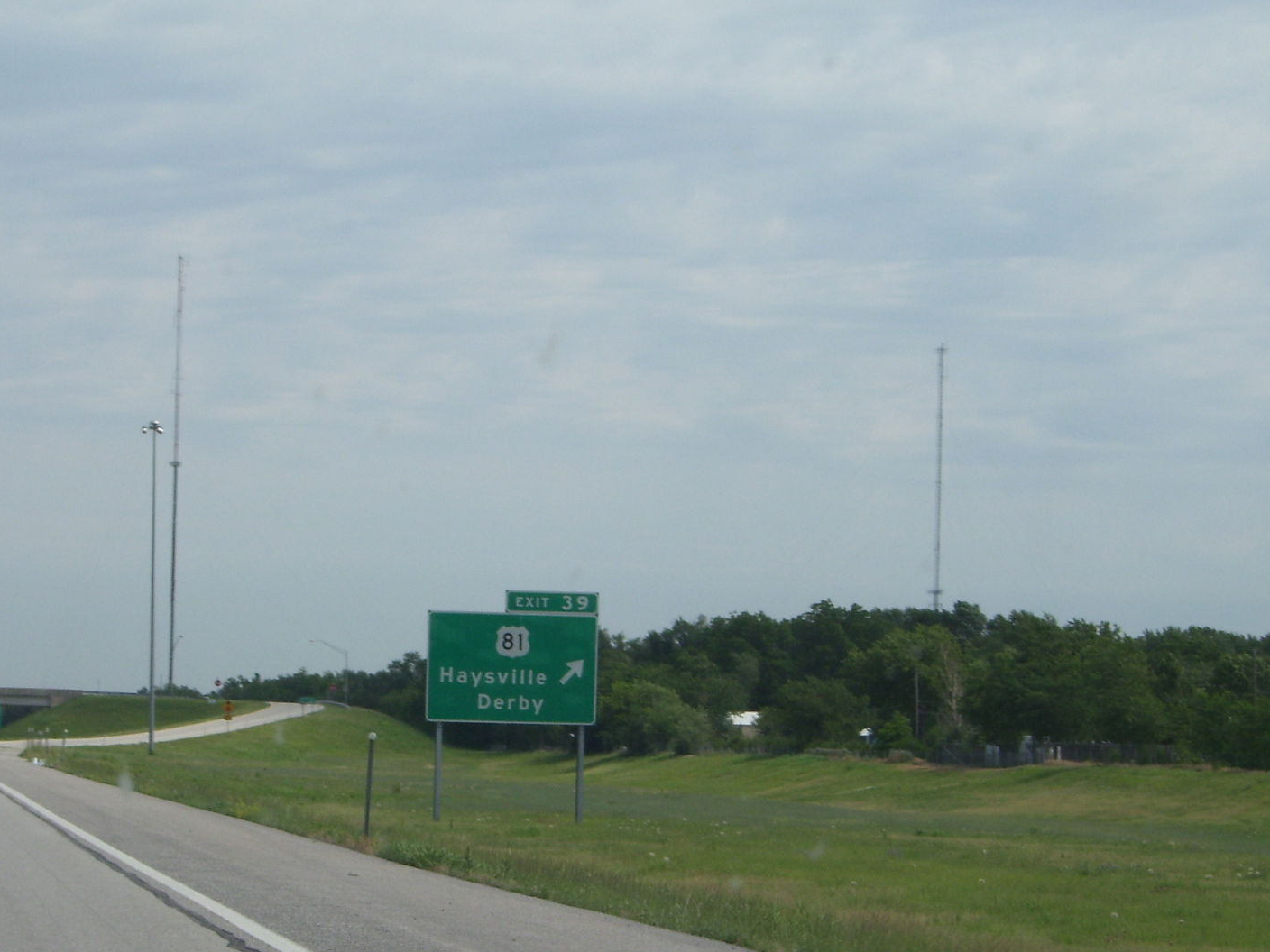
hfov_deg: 16.4
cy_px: 551
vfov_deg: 12.3
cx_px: 549
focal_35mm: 120
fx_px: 4403
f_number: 8
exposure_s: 1/250
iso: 80
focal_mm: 16.8
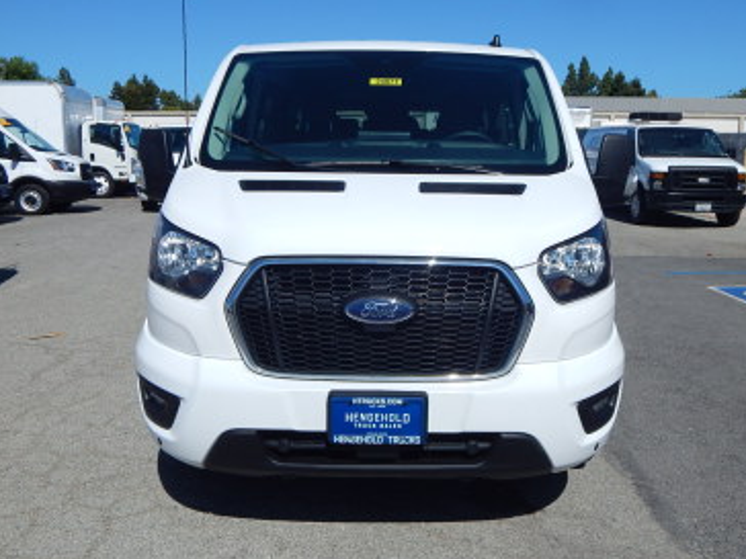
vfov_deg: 42.9
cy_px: 269
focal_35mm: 33
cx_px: 381
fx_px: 711
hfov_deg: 55.3
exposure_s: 1/1000
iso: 125
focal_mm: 5.6
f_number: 6.5
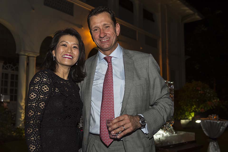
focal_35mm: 29
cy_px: 76
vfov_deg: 44.9
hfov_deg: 63.7
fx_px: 184
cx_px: 114
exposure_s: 1/60
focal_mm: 29
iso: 400
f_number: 4
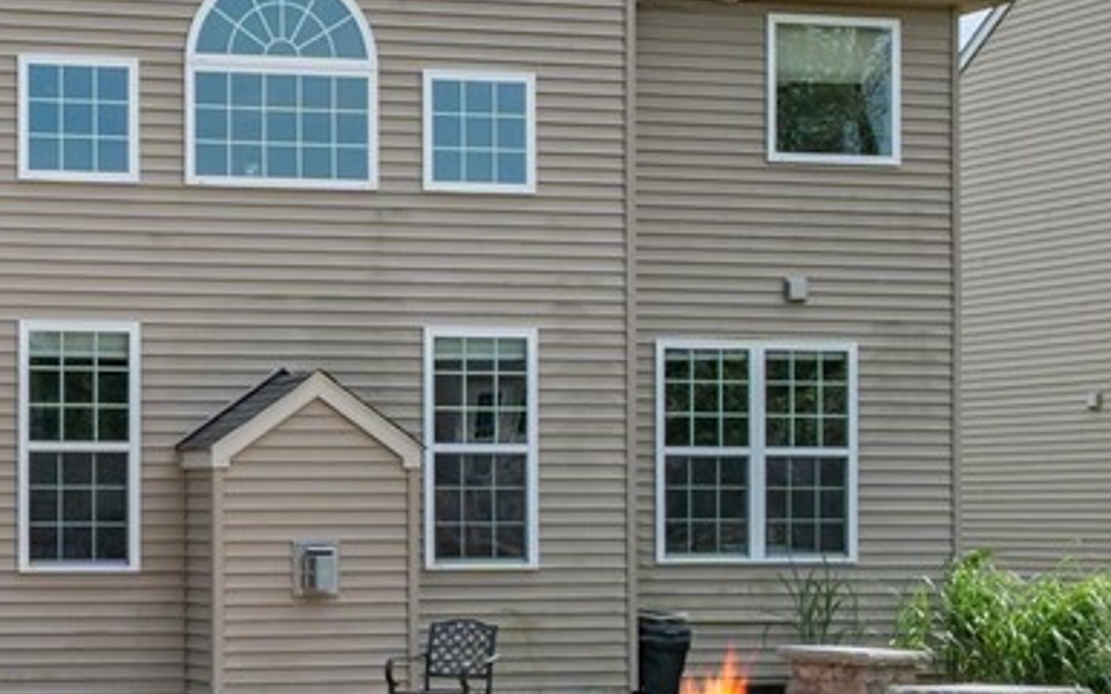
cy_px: 335
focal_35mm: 86
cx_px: -150
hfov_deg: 22.5
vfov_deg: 15.2
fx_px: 2603
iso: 250
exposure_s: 1/160
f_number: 9
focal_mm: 20
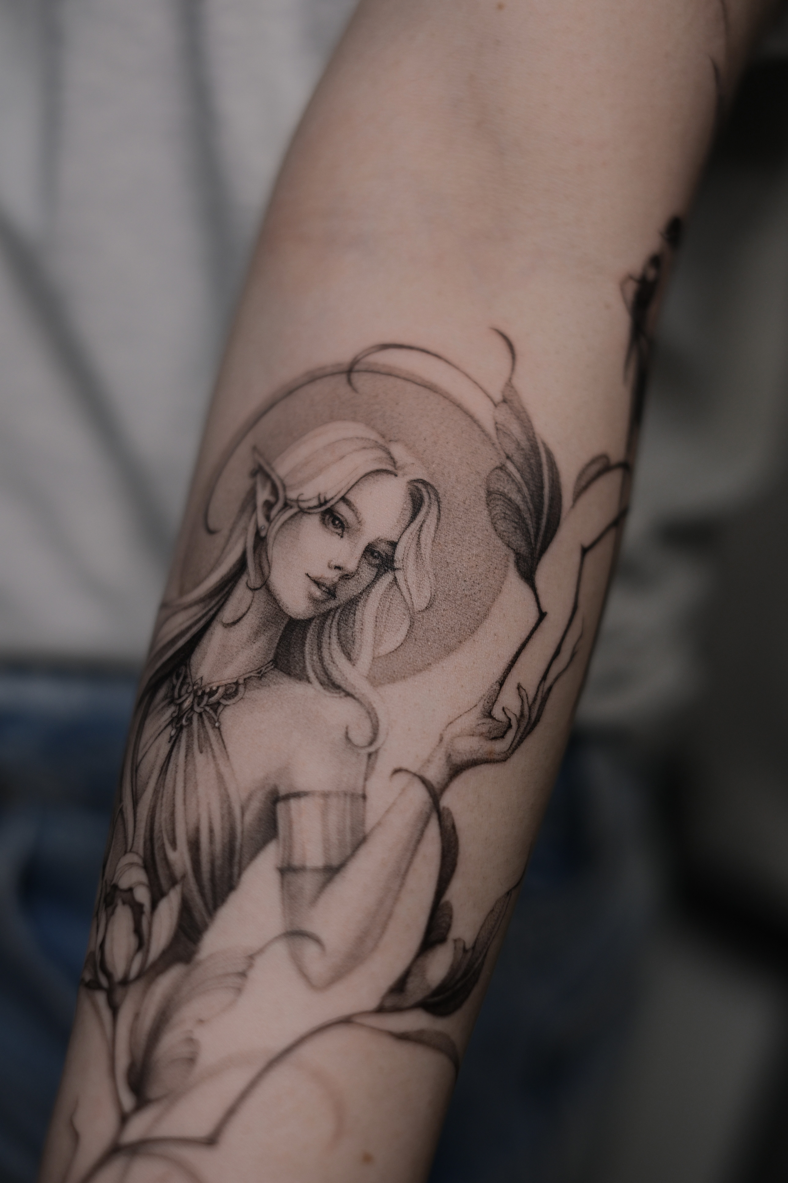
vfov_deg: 37.5
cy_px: 592
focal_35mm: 53
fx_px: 1740
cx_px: 394
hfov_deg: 25.5
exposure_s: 1/300
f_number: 2
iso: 250
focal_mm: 35
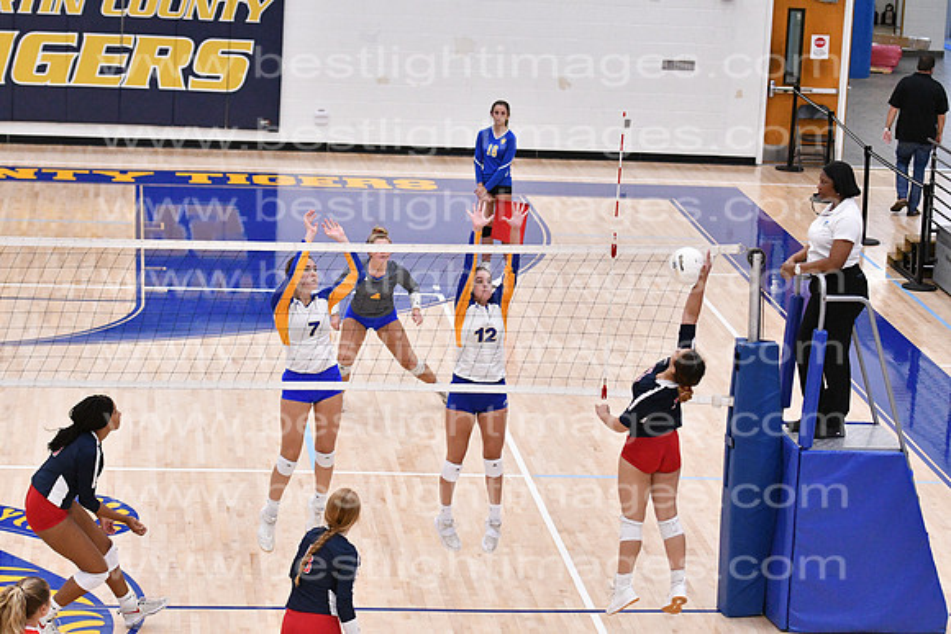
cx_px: 476
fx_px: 2774
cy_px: 317
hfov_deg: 19.5
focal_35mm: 105
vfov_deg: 13.0
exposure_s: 1/1000
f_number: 3.2
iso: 6400
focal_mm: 70
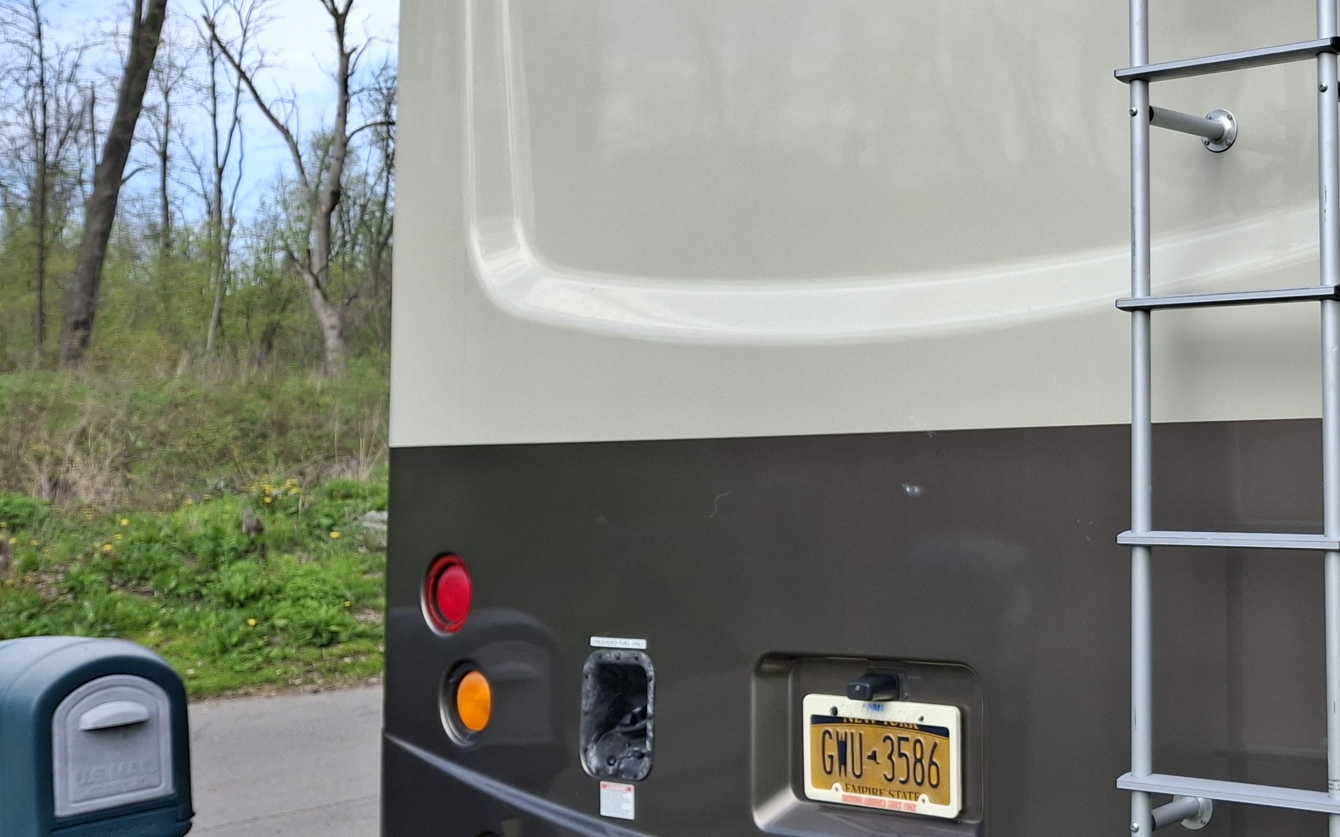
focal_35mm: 48
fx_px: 1753
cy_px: 294
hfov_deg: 38.9
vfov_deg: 26.8
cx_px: 1205
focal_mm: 4.69
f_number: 1.8
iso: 25
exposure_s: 1/655
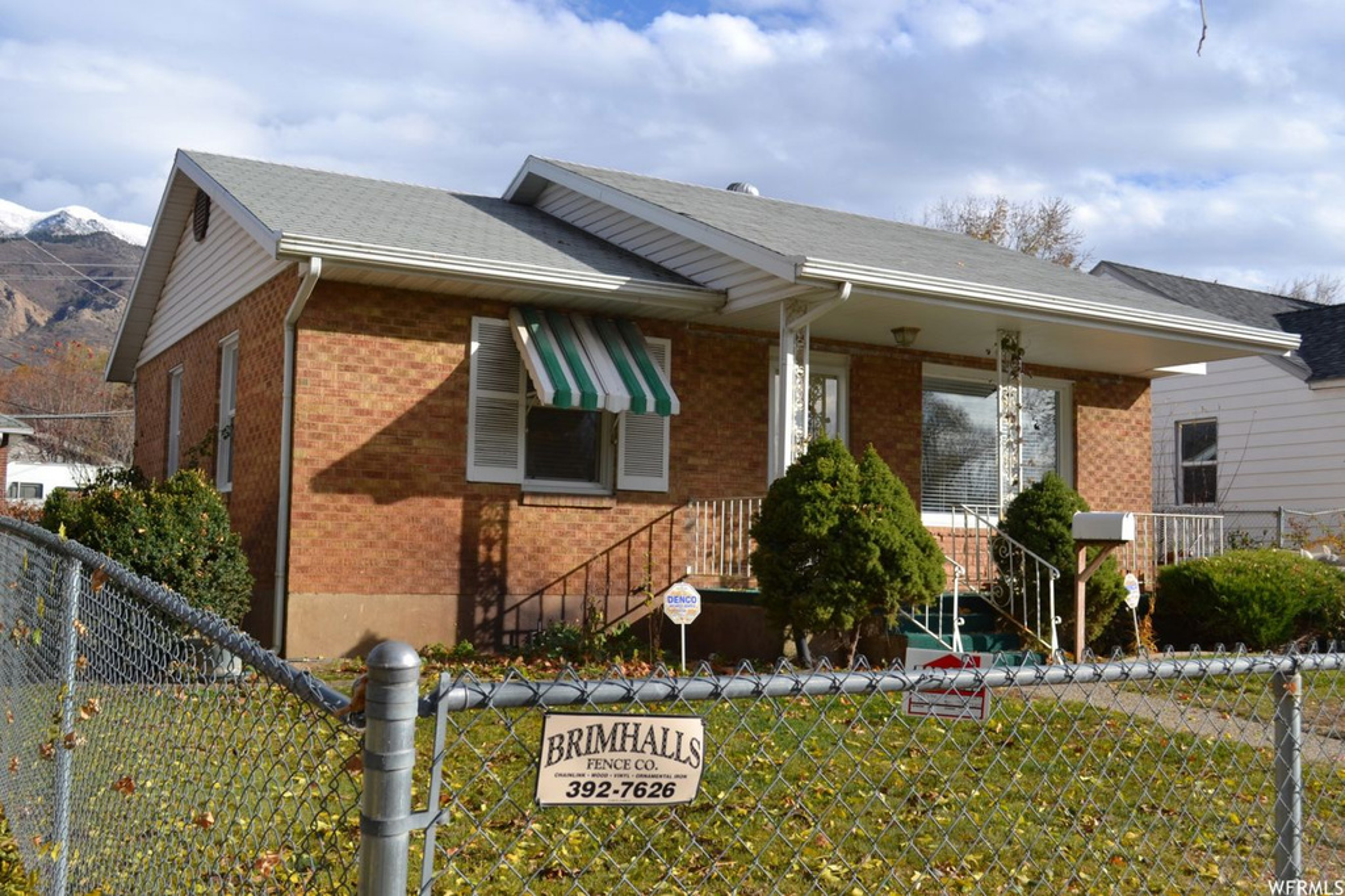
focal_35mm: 36
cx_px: 672
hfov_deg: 53.1
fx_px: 1344
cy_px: 448
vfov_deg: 36.8
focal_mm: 24
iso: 100
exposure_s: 1/250
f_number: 8
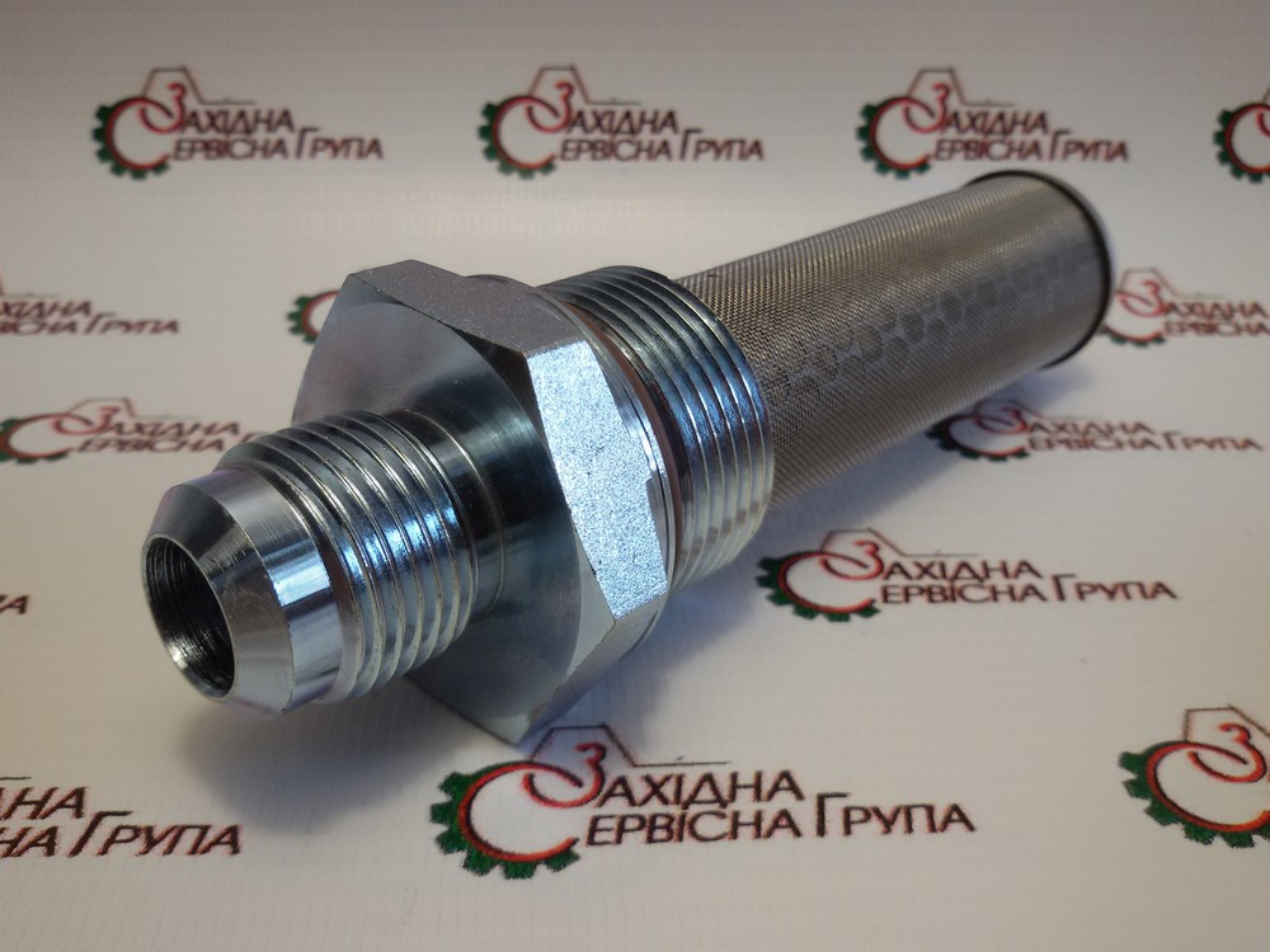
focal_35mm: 31
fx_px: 1137
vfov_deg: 45.4
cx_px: 635
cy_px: 476
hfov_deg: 58.4
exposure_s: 1/100
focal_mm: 2.93
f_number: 2.4
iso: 40
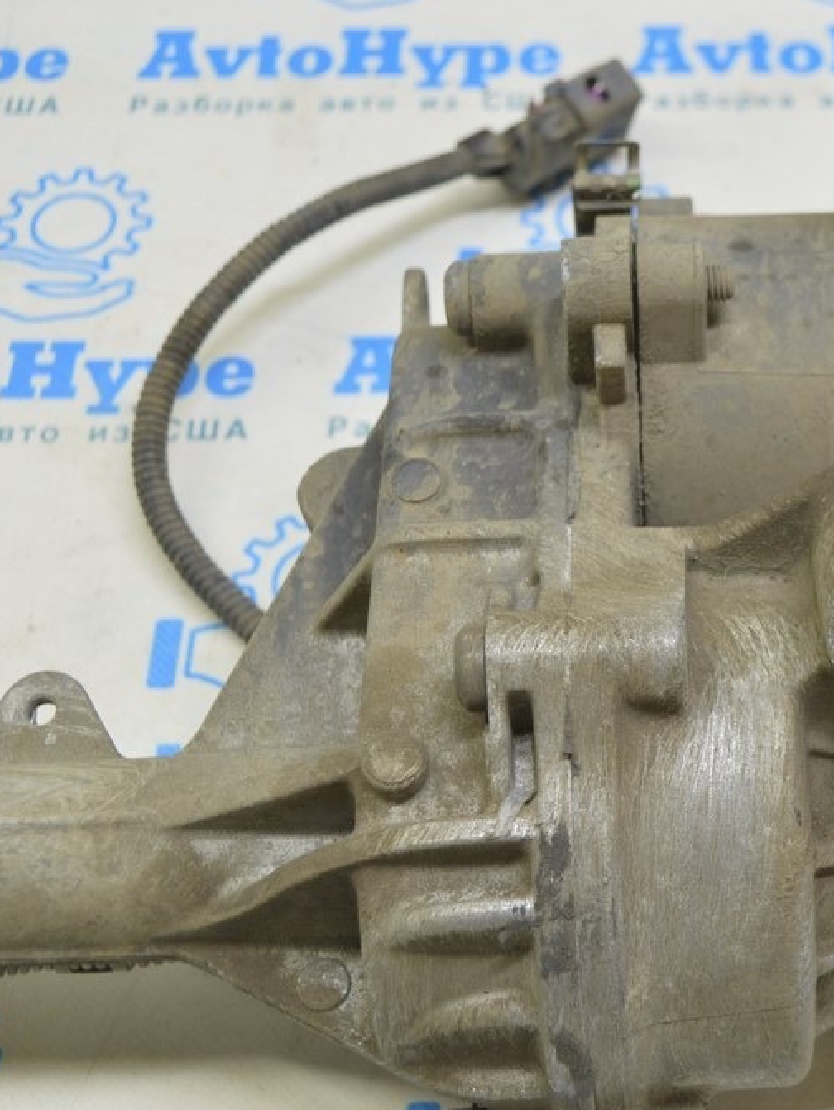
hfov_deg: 22.8
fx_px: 2045
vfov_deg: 30.4
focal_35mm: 64
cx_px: 652
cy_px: 557
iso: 400
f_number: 5.6
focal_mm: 29
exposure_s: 1/20
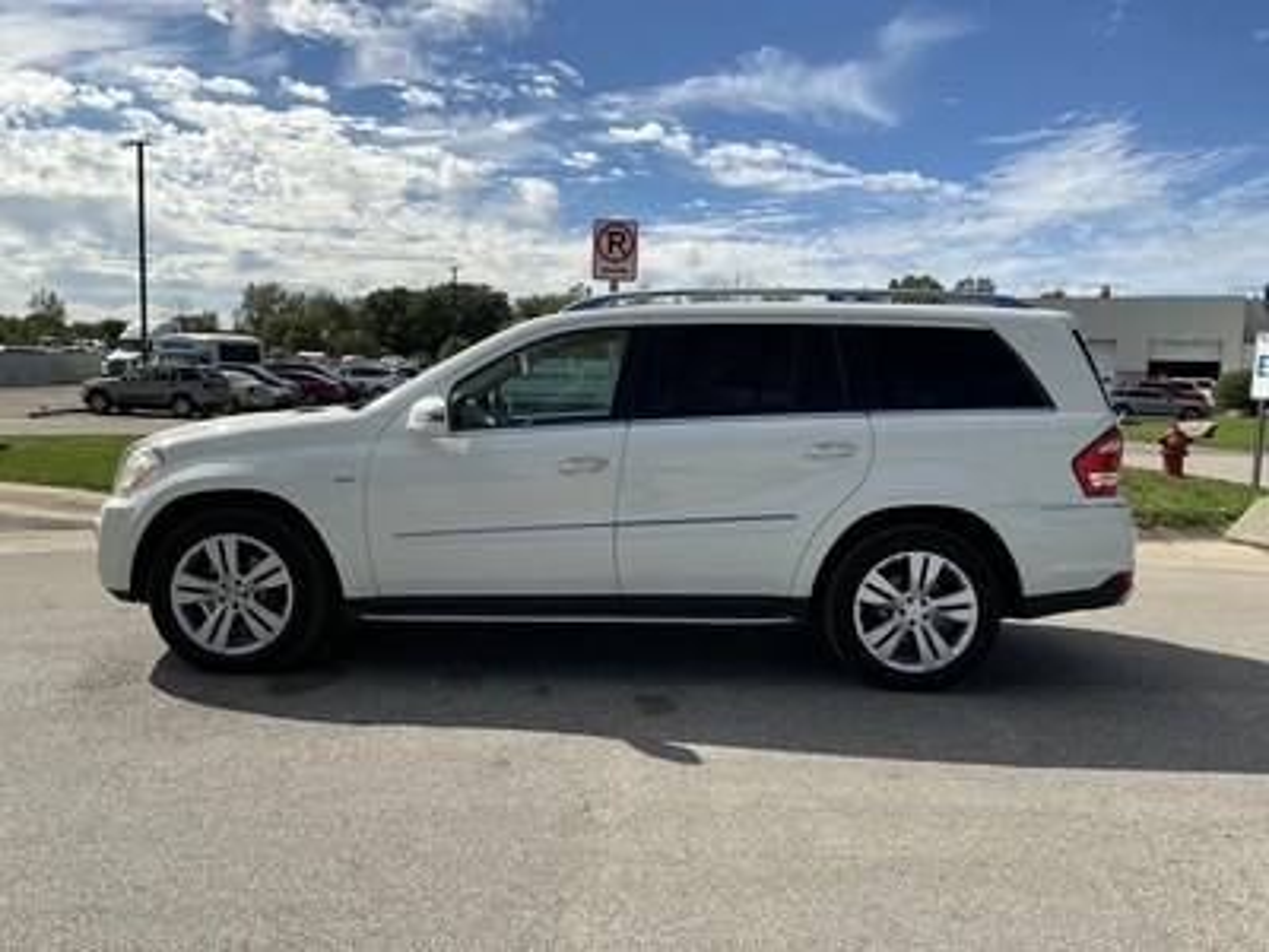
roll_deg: -2.0
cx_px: 634
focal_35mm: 28
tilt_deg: -1.4
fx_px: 1026
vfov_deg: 49.7
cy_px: 476
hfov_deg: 63.4
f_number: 1.8
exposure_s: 1/2801
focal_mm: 3
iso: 25
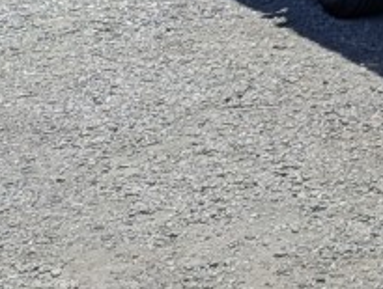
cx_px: 1135
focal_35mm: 163
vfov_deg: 8.2
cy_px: -489
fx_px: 1809
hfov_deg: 9.5
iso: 45
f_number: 1.85
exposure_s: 1/2571
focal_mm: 6.81
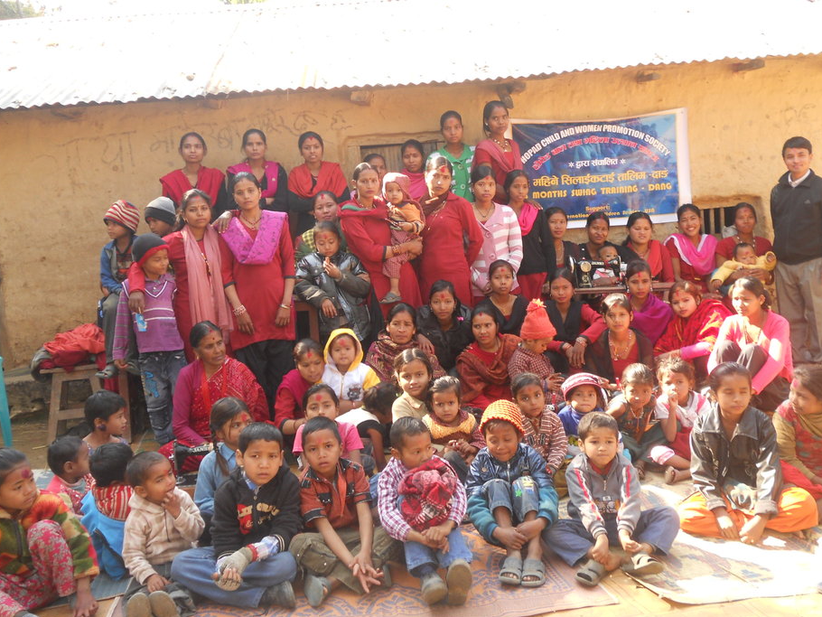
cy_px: 275
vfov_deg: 39.6
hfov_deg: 51.3
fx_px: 855
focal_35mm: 36
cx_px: 434
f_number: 3.5
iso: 80
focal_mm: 5.8
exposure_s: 1/50
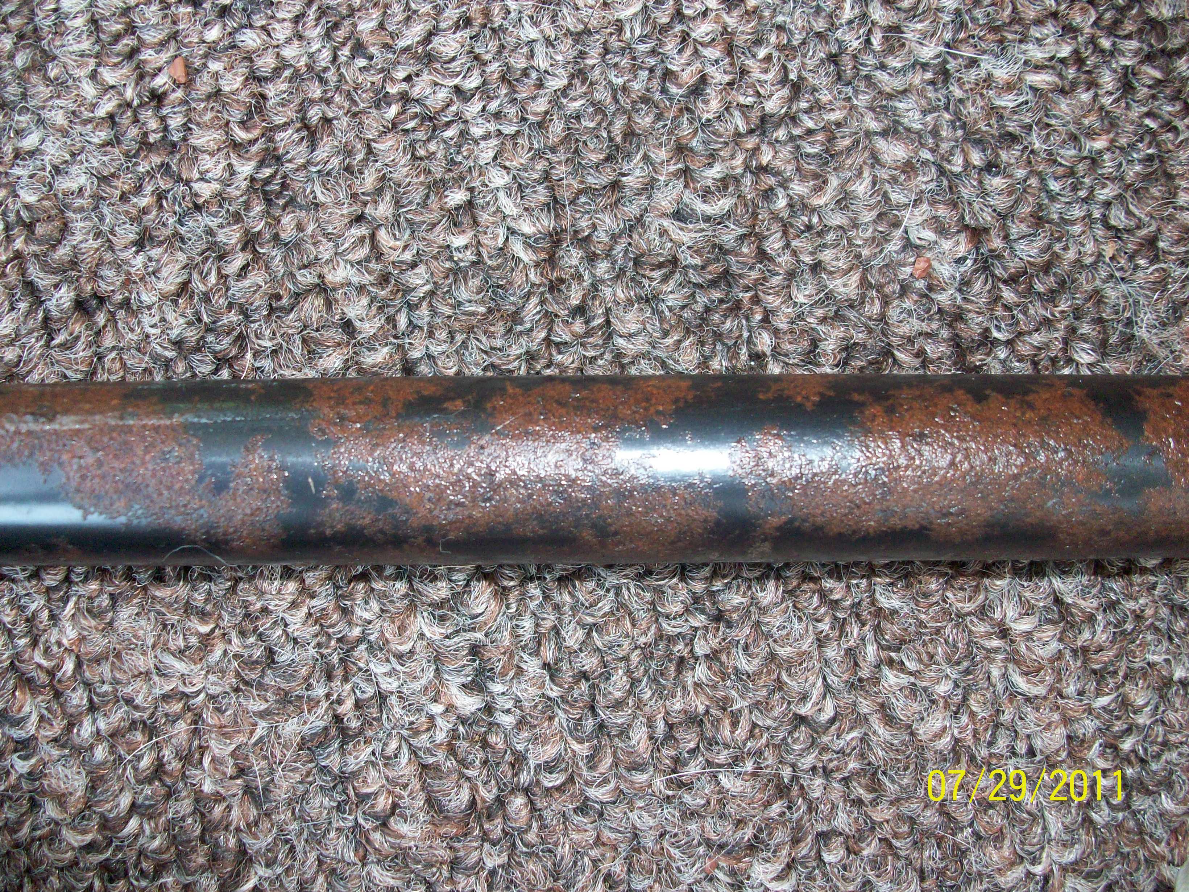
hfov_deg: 54.0
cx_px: 594
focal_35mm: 34
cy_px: 446
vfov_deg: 41.8
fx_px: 1168
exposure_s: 1/60
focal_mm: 5.7
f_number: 2.8
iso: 160
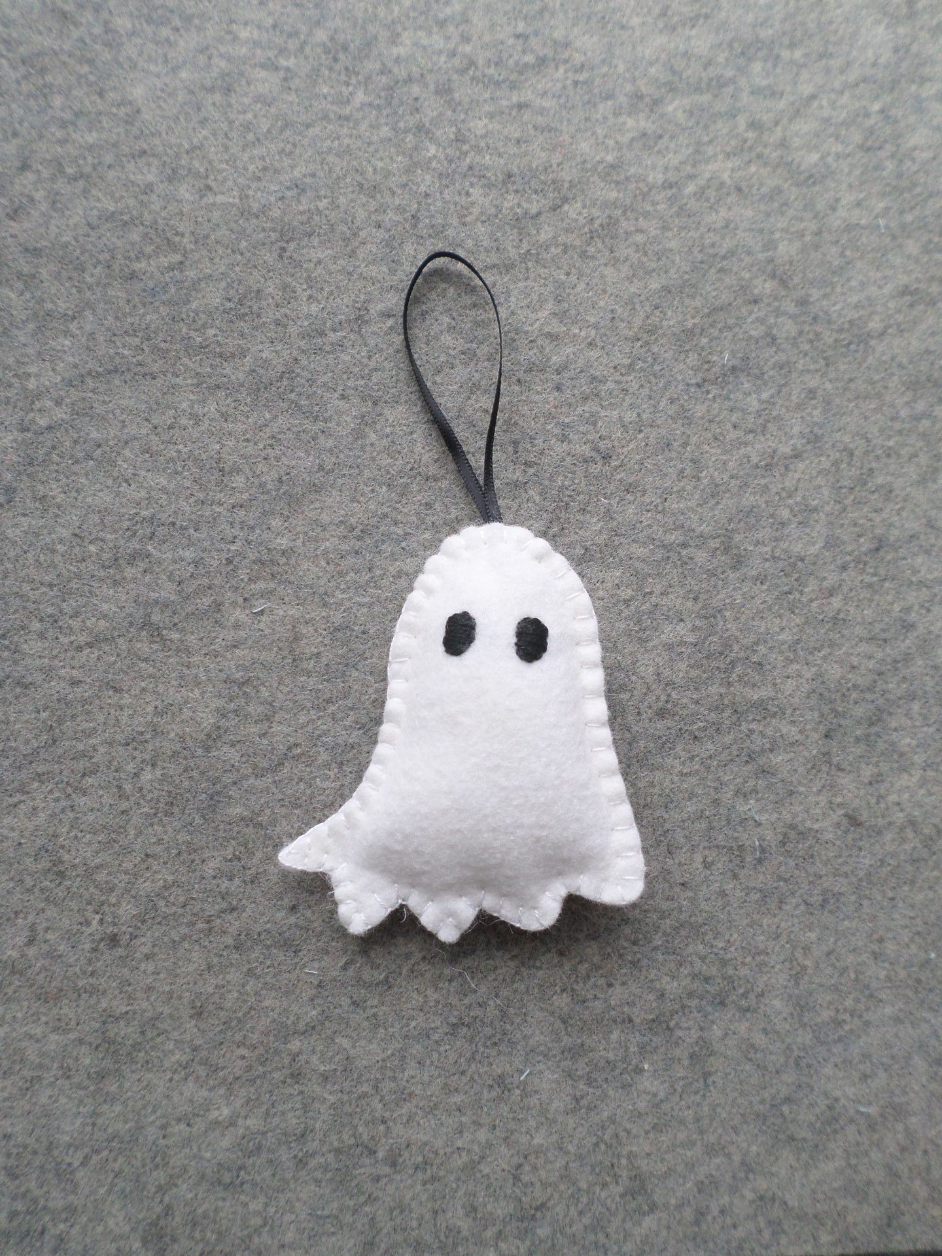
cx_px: 471
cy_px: 628
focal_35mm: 25
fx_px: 907
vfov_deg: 69.4
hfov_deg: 54.9
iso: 80
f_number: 2.5
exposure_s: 1/180
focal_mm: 4.5
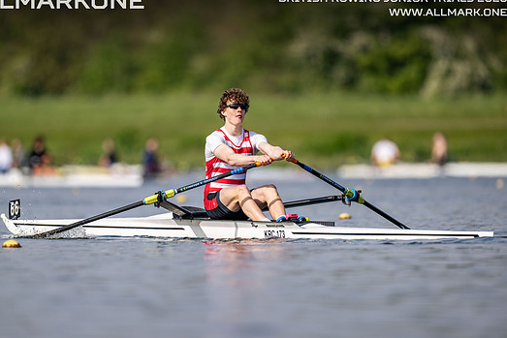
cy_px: 167
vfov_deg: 2.1
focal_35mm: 665
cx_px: 237
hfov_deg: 3.1
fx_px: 9367
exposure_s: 1/2500
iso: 200
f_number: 4
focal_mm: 600
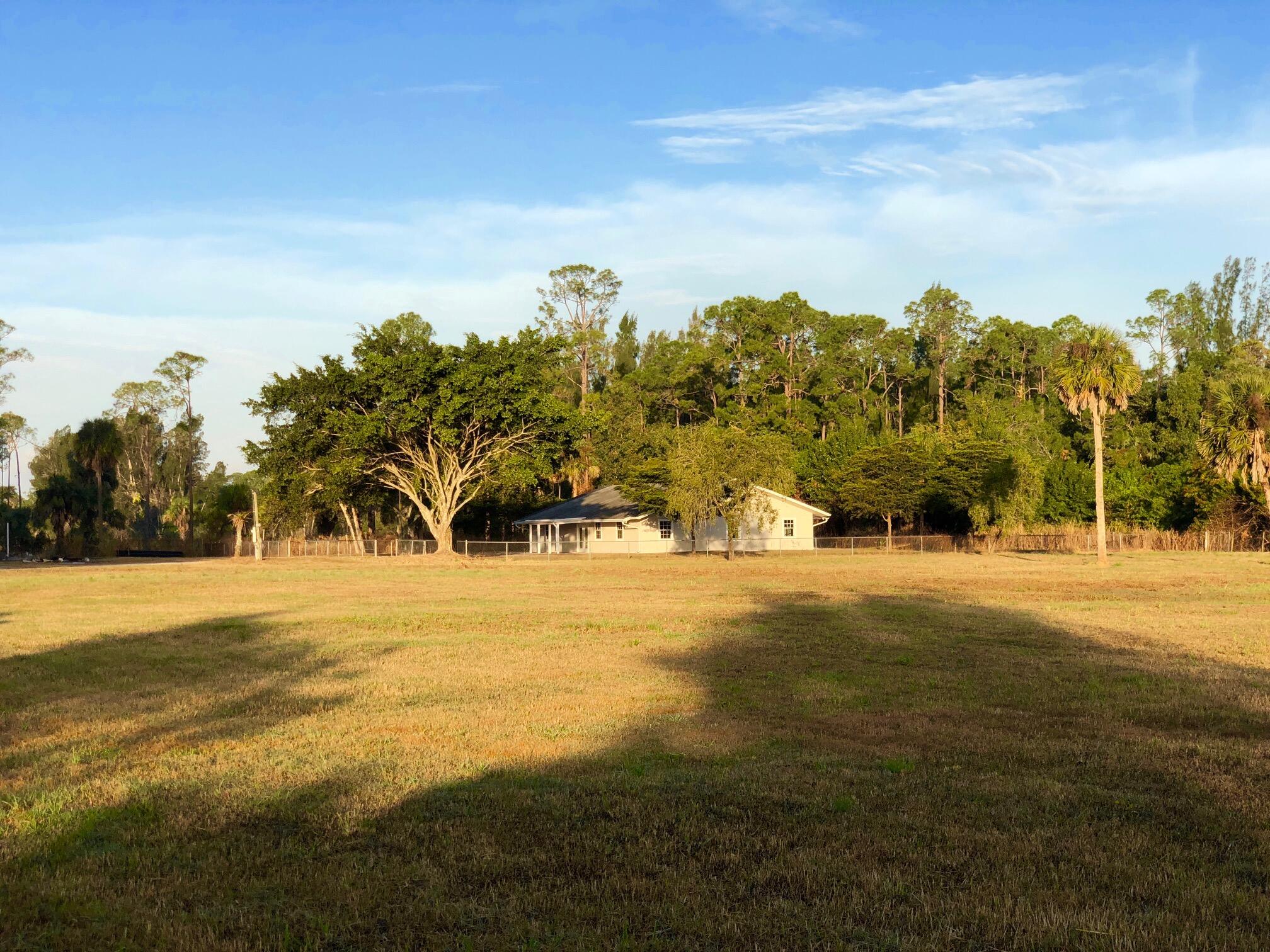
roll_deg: +1.7
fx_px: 1908
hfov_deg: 36.8
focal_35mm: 52
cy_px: 476
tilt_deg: +2.2
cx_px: 635
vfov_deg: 28.0
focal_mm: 6
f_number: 2.4
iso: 16
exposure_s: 1/585
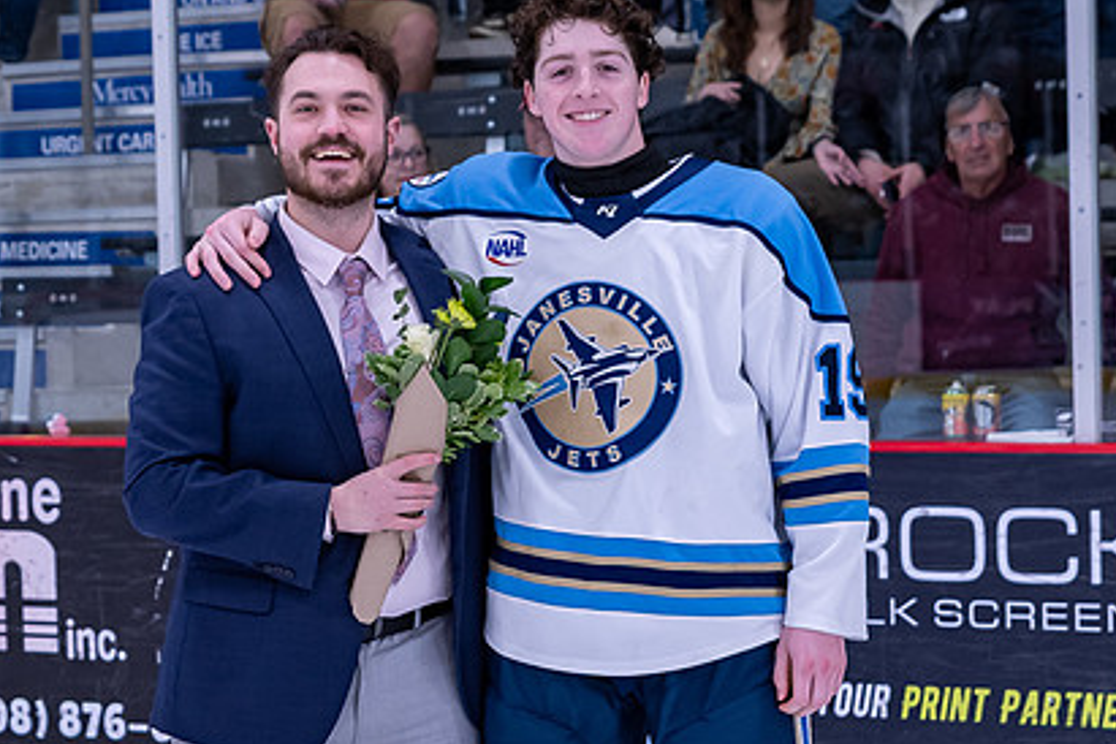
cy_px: 458
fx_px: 3689
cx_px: 390
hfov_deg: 17.2
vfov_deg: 11.5
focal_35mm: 119
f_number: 4
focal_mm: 46
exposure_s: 1/250
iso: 500
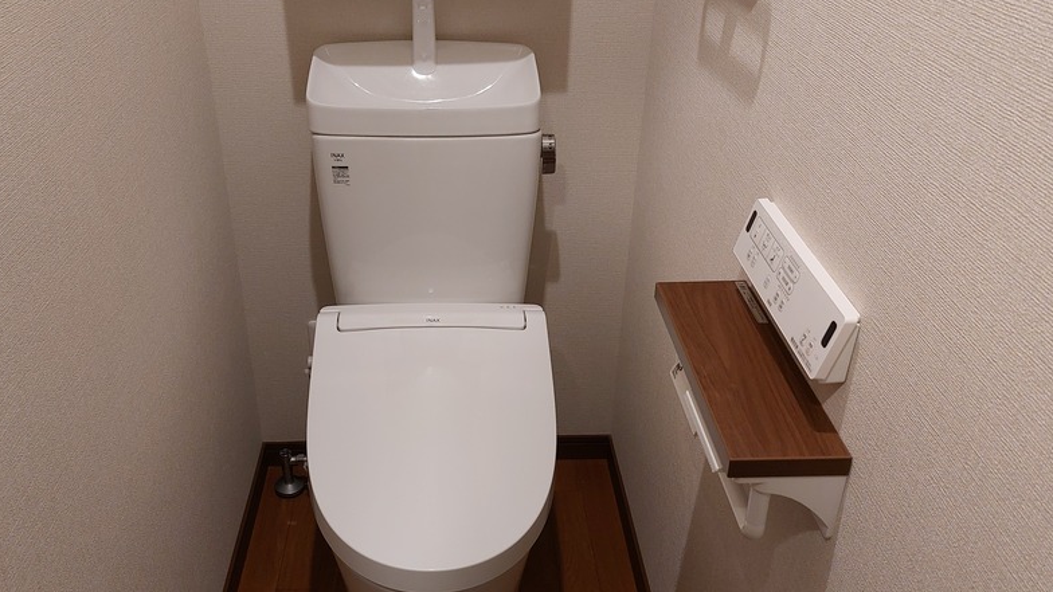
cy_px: 324
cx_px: 459
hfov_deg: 60.8
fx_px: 893
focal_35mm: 32
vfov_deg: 36.6
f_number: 1.8
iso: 320
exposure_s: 1/60
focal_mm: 5.23
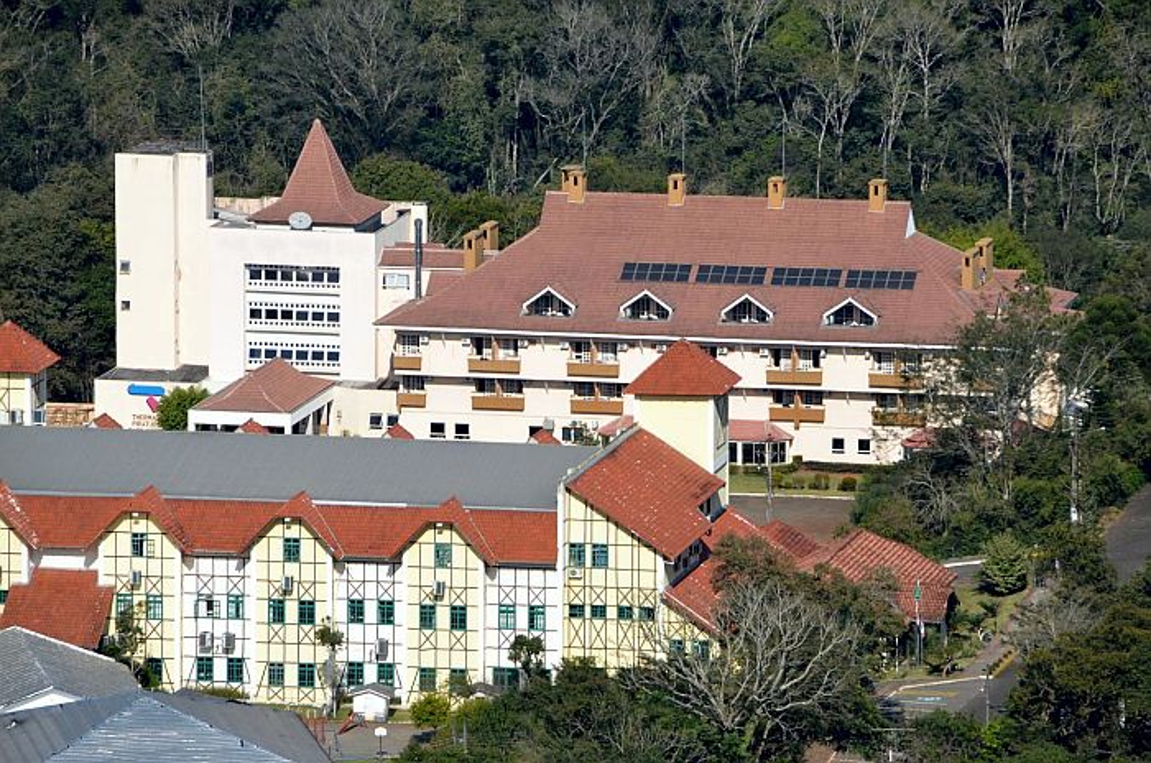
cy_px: 382
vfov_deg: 3.7
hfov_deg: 5.5
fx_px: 11968
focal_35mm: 375
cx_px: 576
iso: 500
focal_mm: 250
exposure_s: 1/1250
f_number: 9
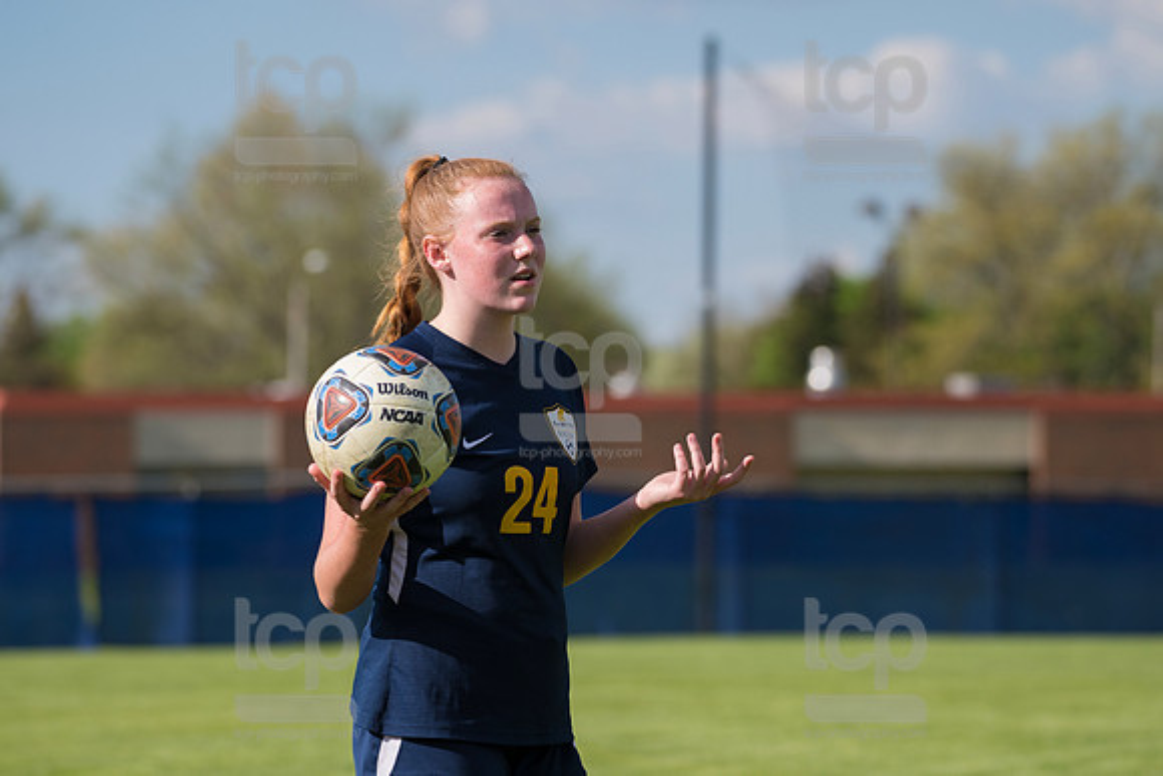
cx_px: 582
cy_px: 388
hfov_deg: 10.3
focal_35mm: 200
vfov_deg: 6.9
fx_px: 6462
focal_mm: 200
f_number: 5.6
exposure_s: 1/2000
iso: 400
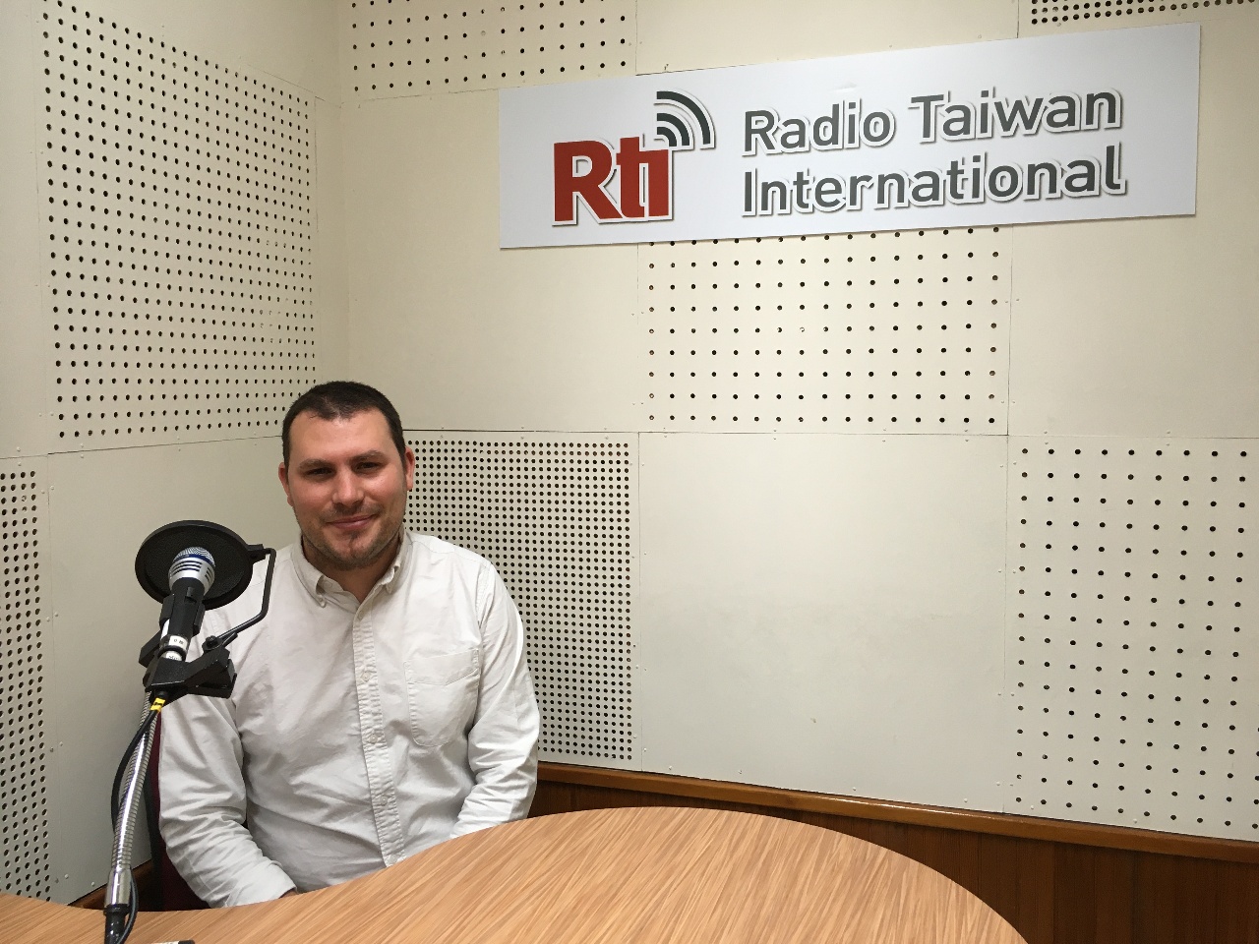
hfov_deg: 61.7
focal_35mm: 29
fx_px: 1055
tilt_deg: -4.9
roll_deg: +0.2
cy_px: 472
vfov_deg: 48.2
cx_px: 630
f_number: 2.2
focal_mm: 4.15
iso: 25
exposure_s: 1/30
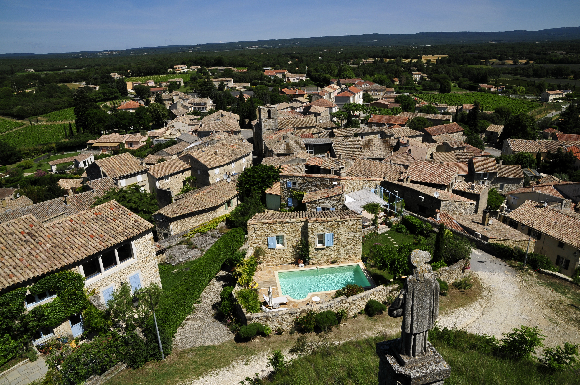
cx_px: 290
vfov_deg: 53.0
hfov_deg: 73.8
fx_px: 386
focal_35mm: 24
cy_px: 192
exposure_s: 1/640
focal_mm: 16
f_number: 10
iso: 200
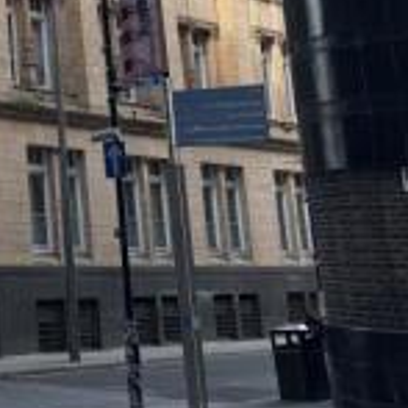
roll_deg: -0.3
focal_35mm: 84
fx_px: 1120
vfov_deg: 19.4
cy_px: -82
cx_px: -240
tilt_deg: +14.8
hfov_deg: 18.0
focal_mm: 6.76
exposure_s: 1/1192
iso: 100
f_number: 1.78
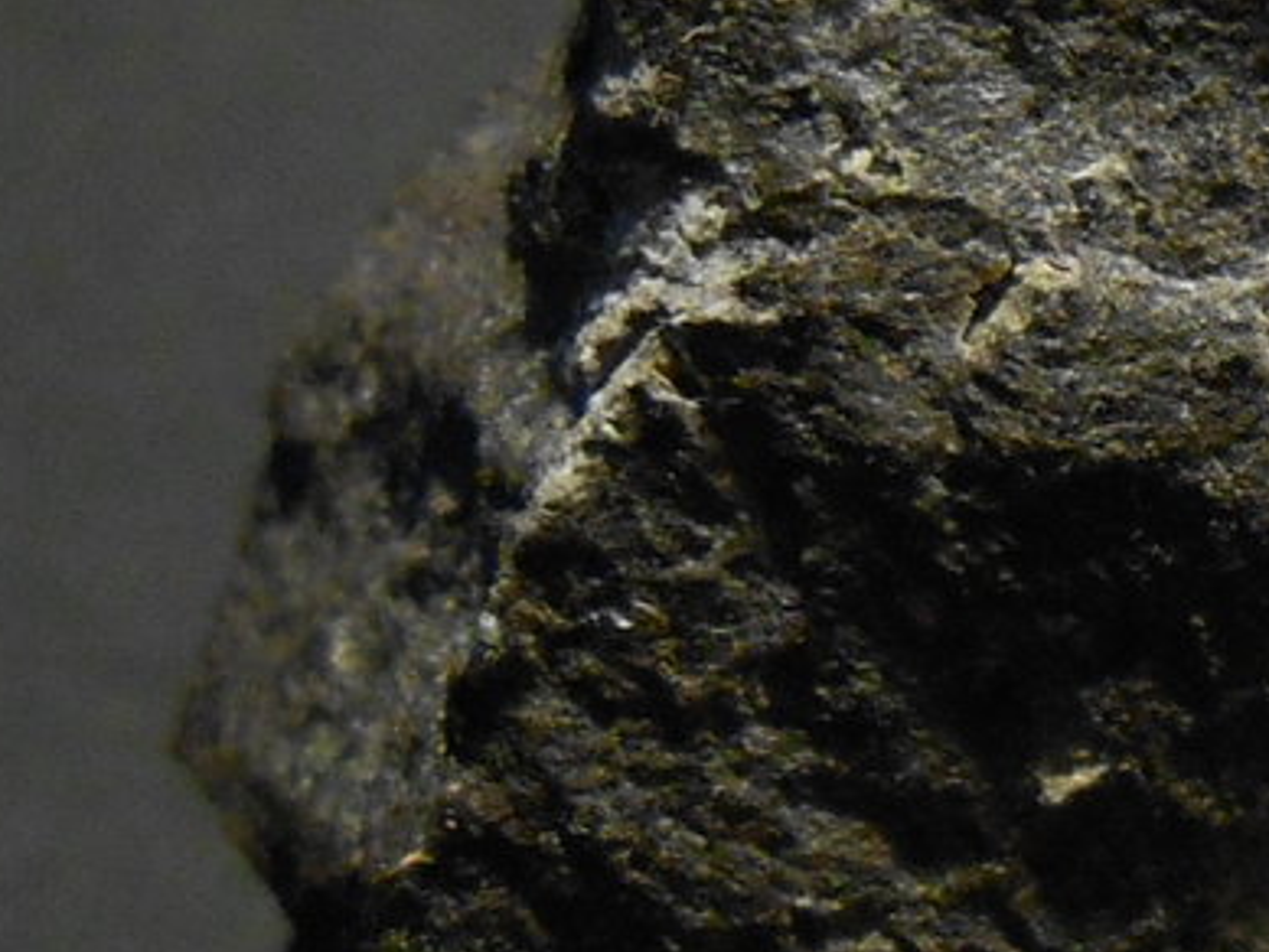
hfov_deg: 16.4
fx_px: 3924
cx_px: 2013
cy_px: 727
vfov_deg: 13.8
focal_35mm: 107
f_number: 3.5
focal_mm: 4.6
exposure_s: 1/5
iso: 400
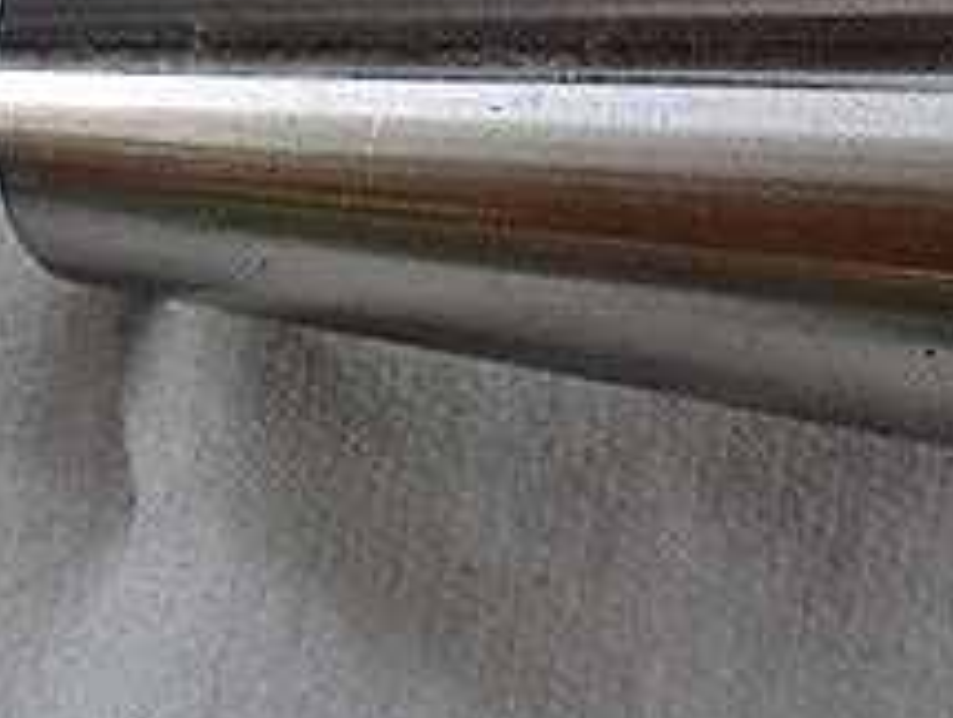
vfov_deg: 14.1
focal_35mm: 104
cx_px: 1188
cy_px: 66
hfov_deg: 17.8
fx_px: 2868
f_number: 3.1
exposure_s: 1/60
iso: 200
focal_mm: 6.3
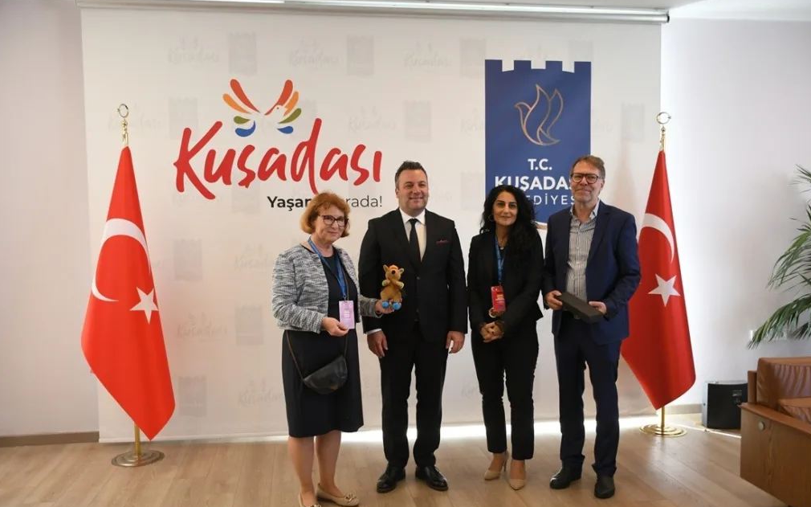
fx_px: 685
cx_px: 408
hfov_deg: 61.2
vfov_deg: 40.6
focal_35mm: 31
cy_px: 271
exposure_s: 1/250
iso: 720
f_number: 3.5
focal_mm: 20
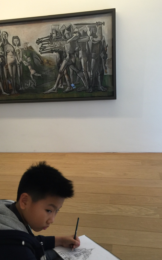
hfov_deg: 40.5
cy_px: 129
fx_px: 219
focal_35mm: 31
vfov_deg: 61.2
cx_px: 69
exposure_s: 1/15
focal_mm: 4.15
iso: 32
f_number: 2.2
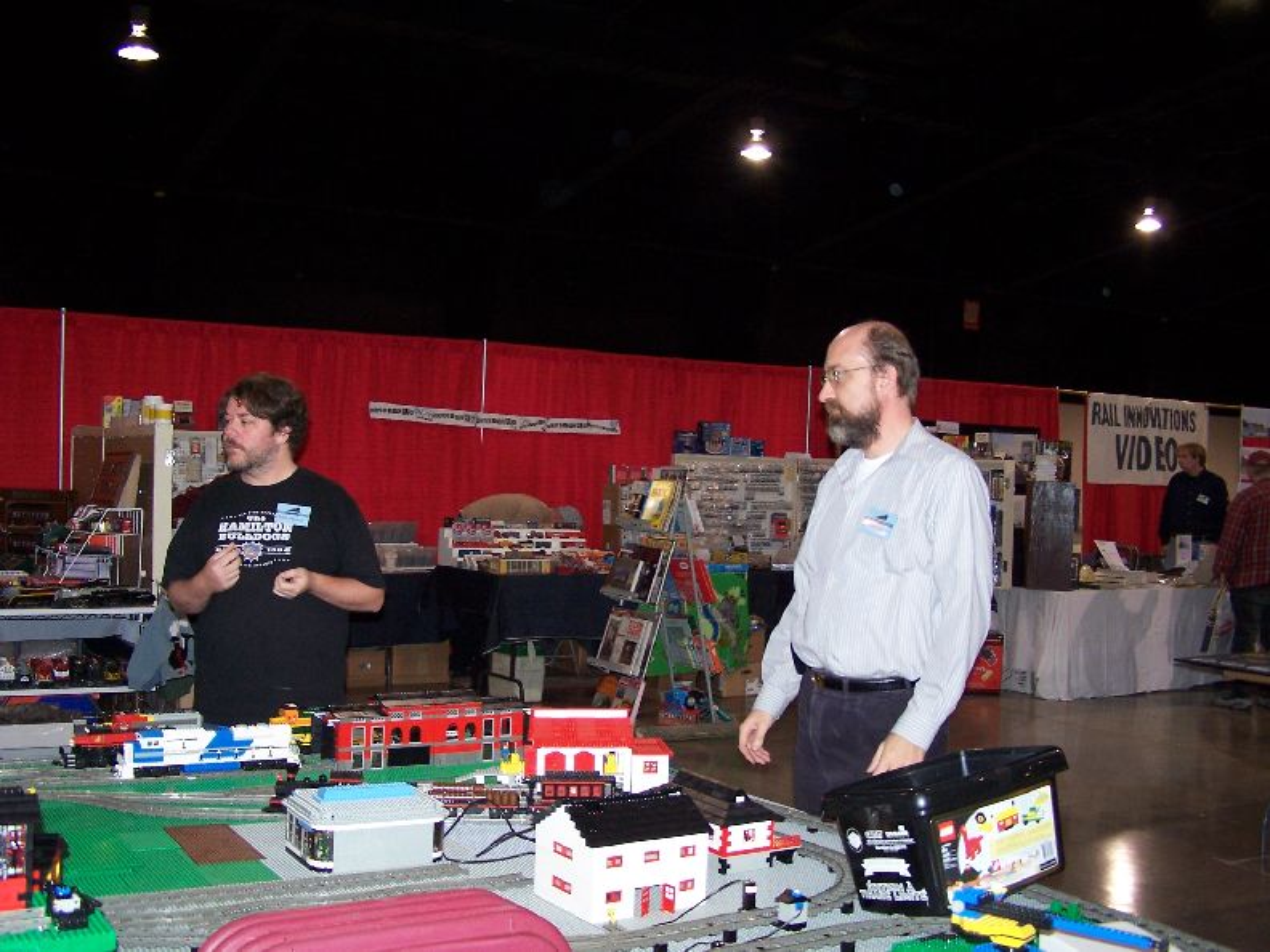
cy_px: 476
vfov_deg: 37.7
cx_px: 635
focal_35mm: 38
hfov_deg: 49.0
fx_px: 1394
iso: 140
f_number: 2.8
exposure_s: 1/60
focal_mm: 6.3
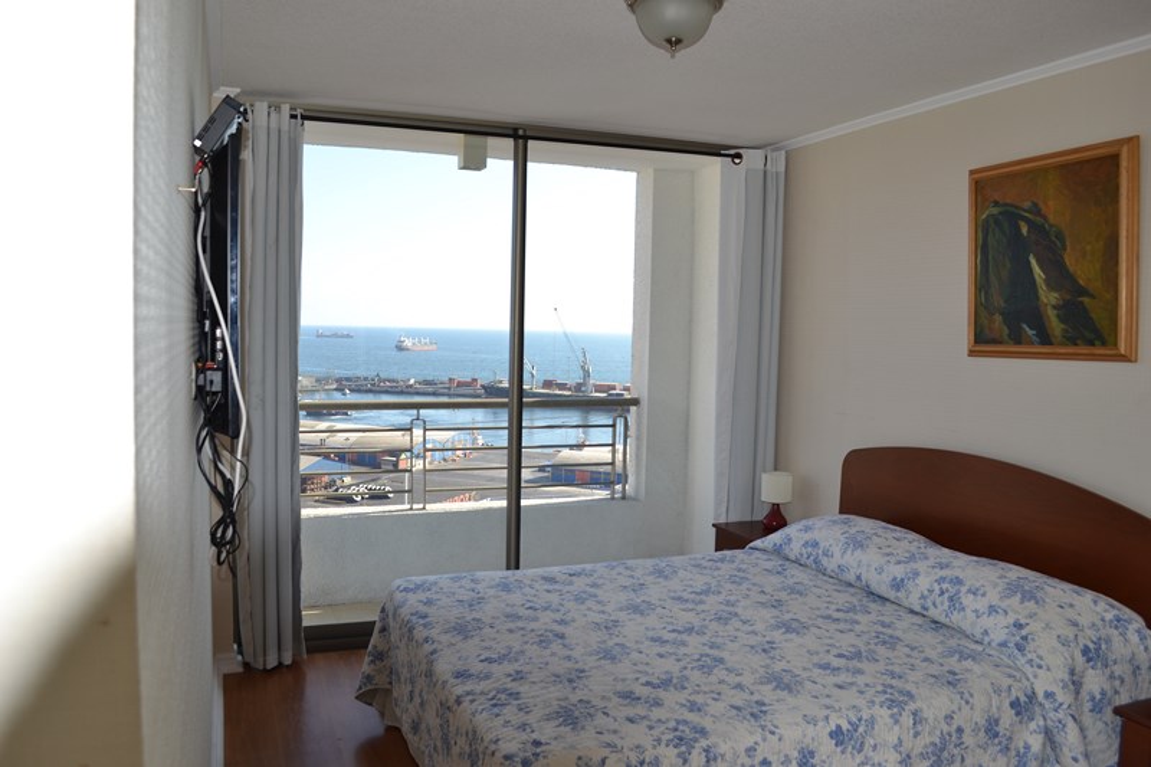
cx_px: 576
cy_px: 384
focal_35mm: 27
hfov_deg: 67.4
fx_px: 863
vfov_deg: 47.9
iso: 100
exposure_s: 1/200
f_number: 5
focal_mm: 18
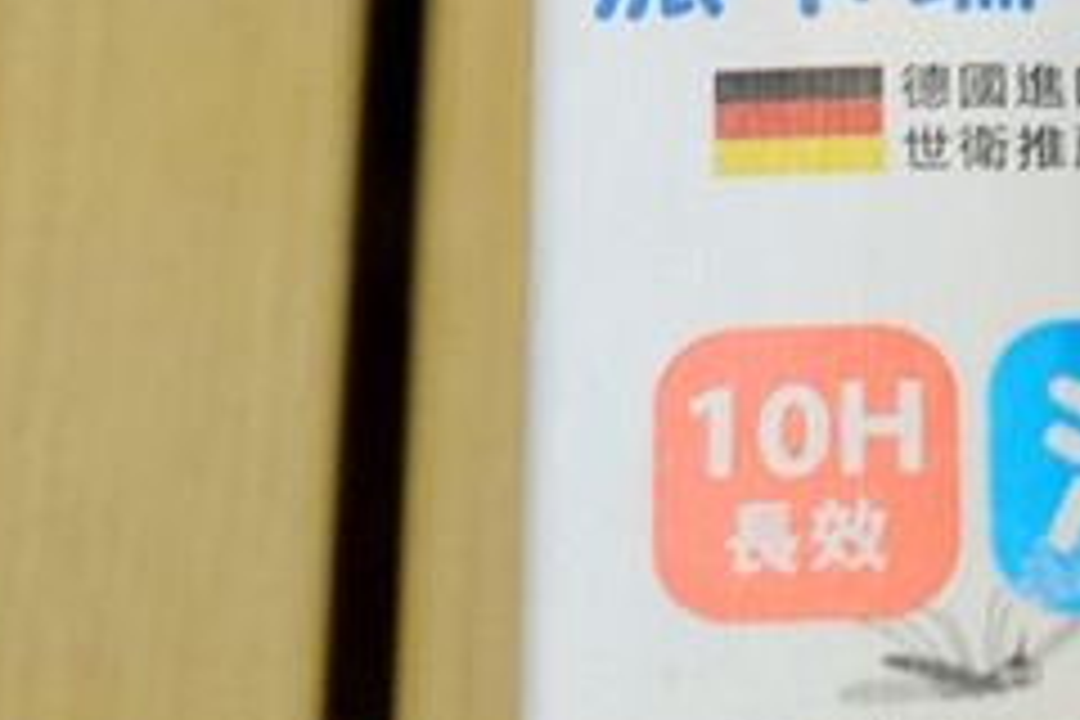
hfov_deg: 15.1
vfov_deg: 10.3
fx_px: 3930
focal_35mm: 131
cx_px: 1310
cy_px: -94
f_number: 2.8
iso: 2000
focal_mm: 23
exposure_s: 1/50
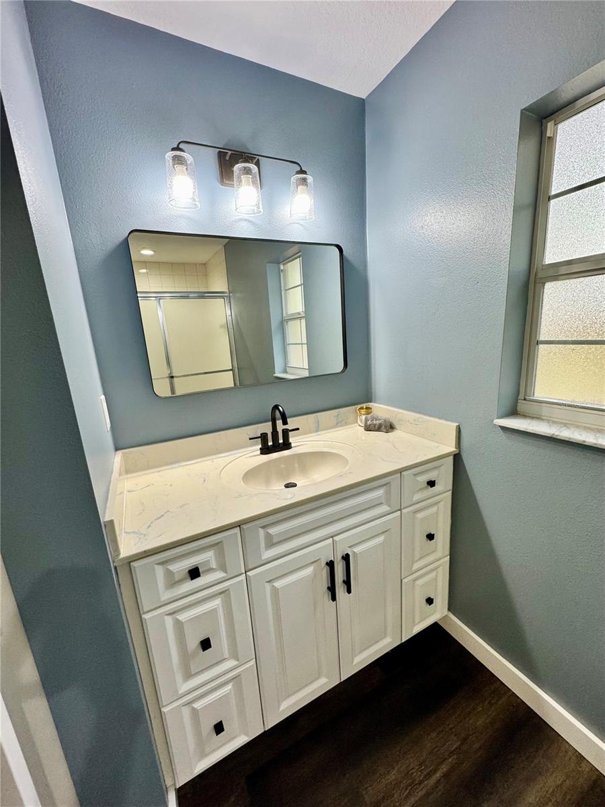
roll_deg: +4.3
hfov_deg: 85.7
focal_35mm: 14
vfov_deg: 102.1
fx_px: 326
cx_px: 302
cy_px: 404
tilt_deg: -13.4
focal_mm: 2.22
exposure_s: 1/120
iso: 200
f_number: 2.2
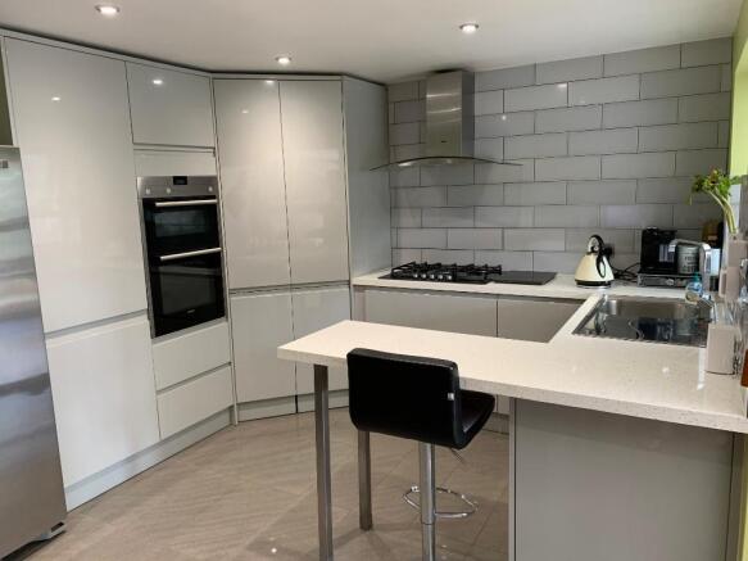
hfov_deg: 67.3
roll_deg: +1.0
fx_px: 562
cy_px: 280
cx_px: 374
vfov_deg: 53.0
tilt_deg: -9.9
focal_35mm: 26
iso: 125
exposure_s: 1/50
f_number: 1.8
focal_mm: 4.25
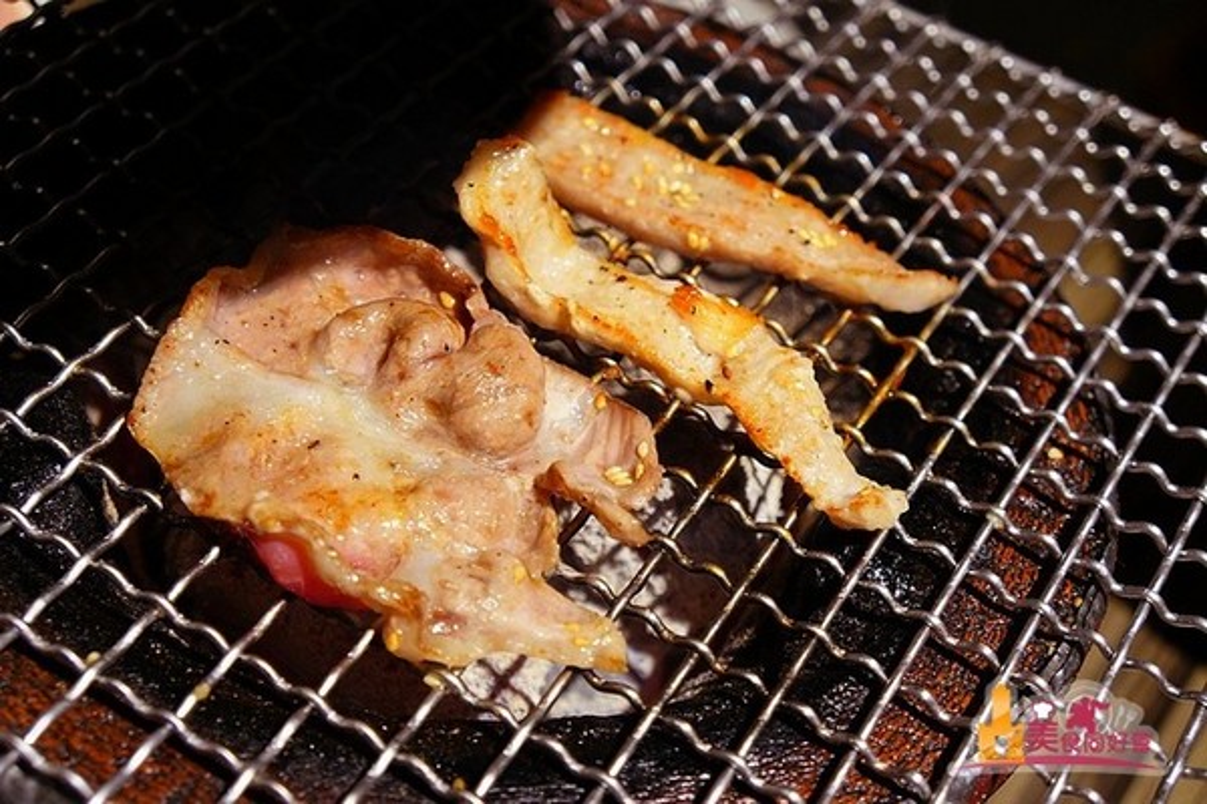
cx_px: 604
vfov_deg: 26.5
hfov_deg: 38.9
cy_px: 402
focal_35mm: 51
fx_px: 1710
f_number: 4.5
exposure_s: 1/60
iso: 500
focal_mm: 34
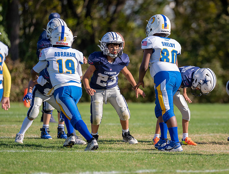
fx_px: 2342
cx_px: 194
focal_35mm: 352
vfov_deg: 4.3
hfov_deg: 5.6
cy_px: 101
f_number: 2.8
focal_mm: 200
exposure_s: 1/1600
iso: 100
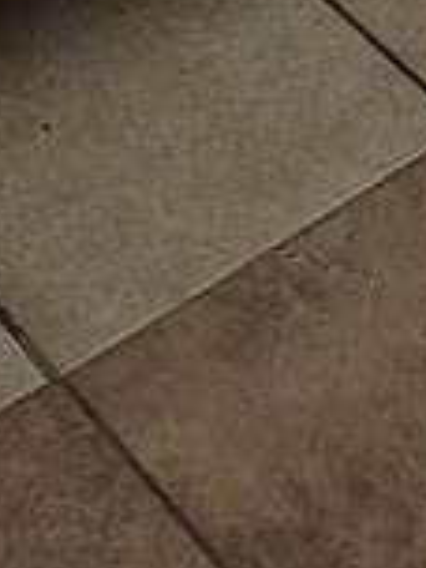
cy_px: -1136
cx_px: 299
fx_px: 2543
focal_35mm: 155
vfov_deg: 9.8
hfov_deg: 9.6
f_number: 1.8
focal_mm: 5.4
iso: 640
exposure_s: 1/120
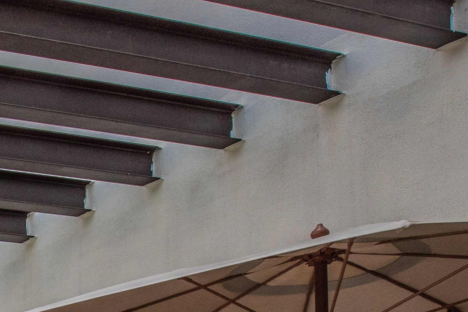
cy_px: 514
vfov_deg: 18.7
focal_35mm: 61
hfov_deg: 20.3
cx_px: -420
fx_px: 793
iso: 100
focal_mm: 14
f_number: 9
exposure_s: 1/500
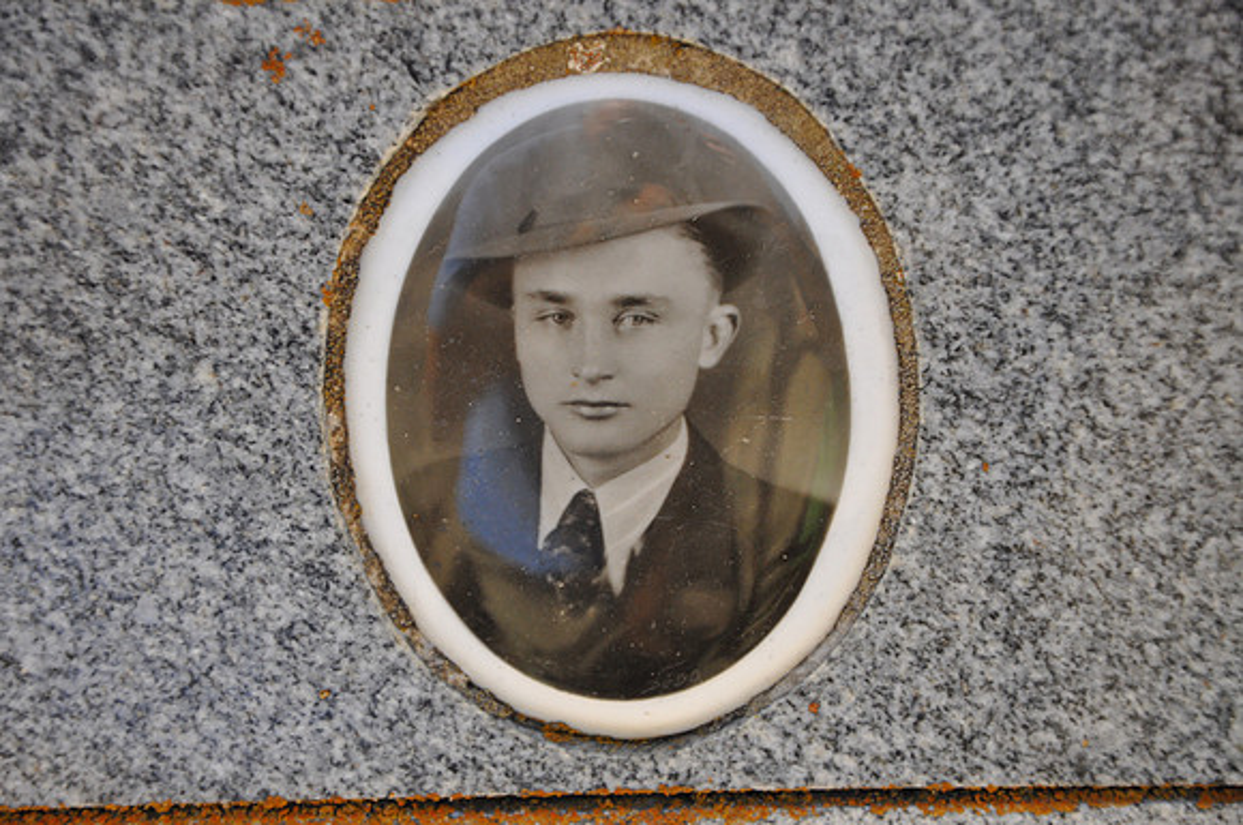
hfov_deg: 16.1
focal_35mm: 128
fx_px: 4396
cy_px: 412
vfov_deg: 10.7
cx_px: 622
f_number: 5.6
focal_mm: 85
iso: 720
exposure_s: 1/250
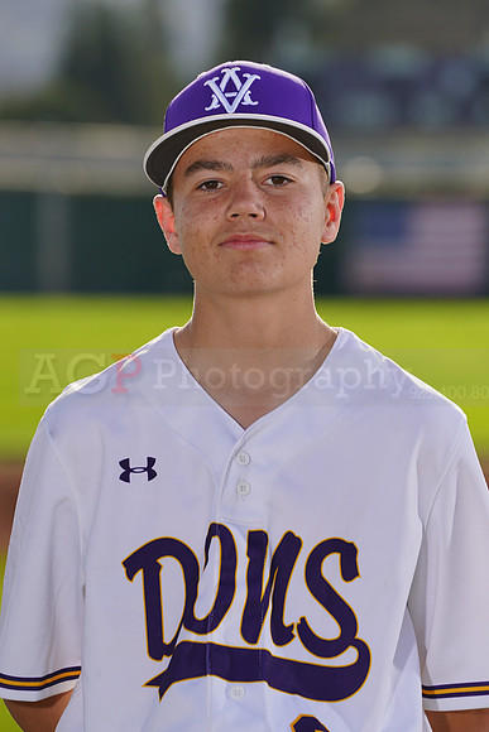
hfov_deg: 4.4
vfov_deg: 6.6
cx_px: 244
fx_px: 6353
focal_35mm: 312
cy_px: 366
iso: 100
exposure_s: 1/250
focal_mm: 312
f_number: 9
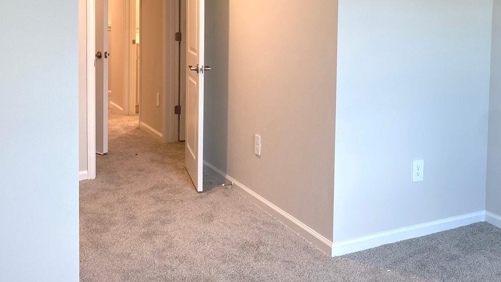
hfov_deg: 45.7
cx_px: 333
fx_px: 584
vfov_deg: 26.6
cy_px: 54
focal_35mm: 44
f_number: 1.8
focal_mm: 4.25
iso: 80
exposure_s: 1/60
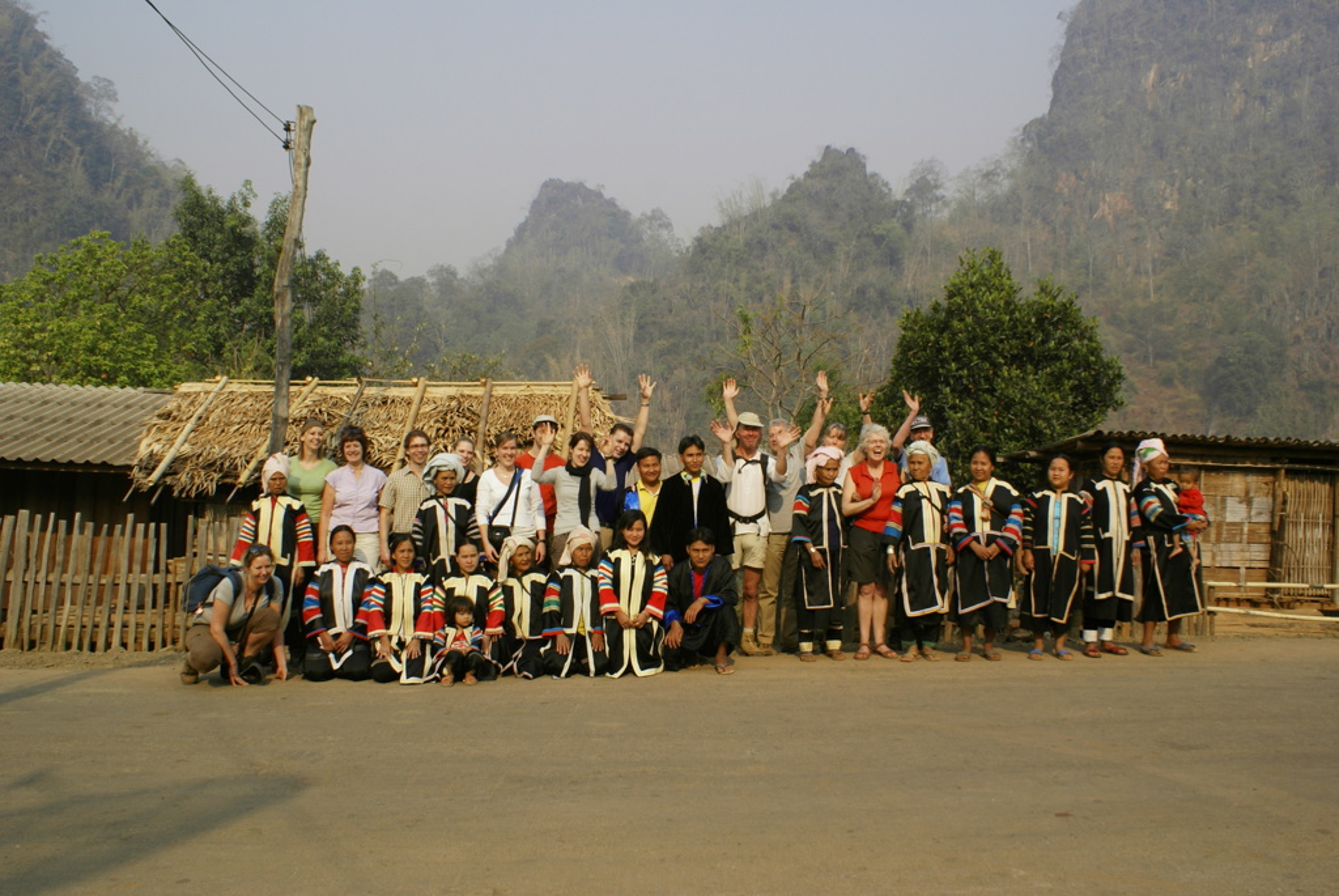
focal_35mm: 27
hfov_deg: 67.3
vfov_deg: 48.0
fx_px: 1005
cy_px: 448
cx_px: 670
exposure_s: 1/250
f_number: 10
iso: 200
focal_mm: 18
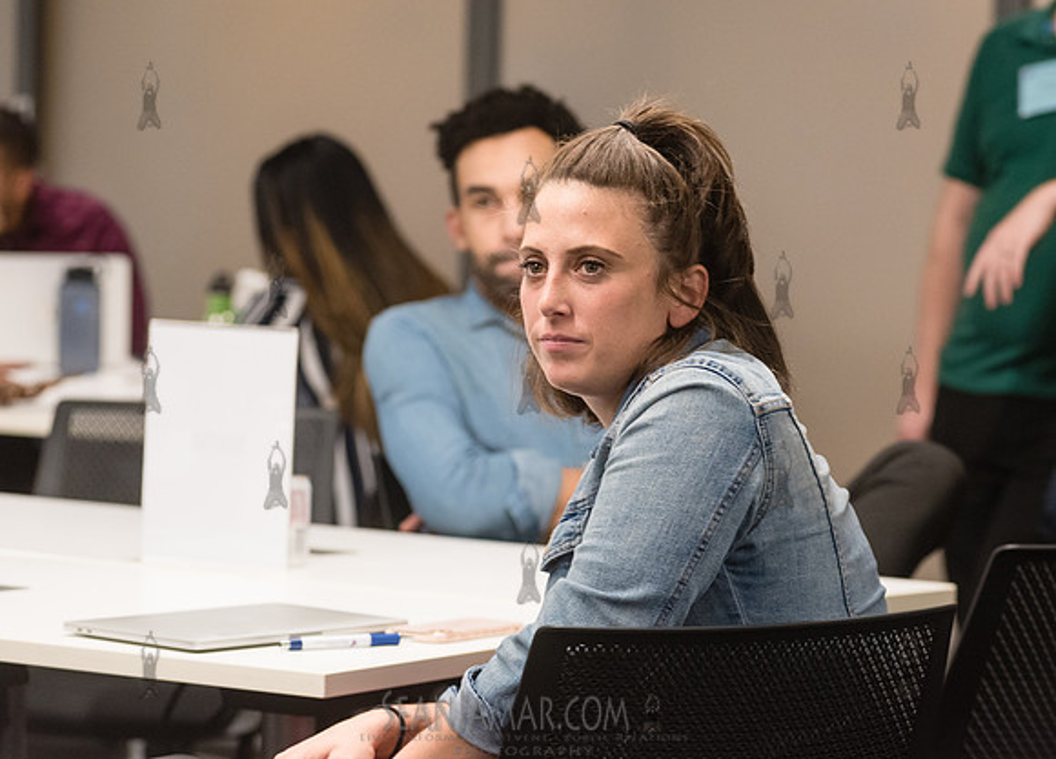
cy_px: 338
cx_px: 604
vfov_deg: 10.3
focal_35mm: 140
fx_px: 4207
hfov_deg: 14.3
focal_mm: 120
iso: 2500
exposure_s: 1/250
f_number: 4
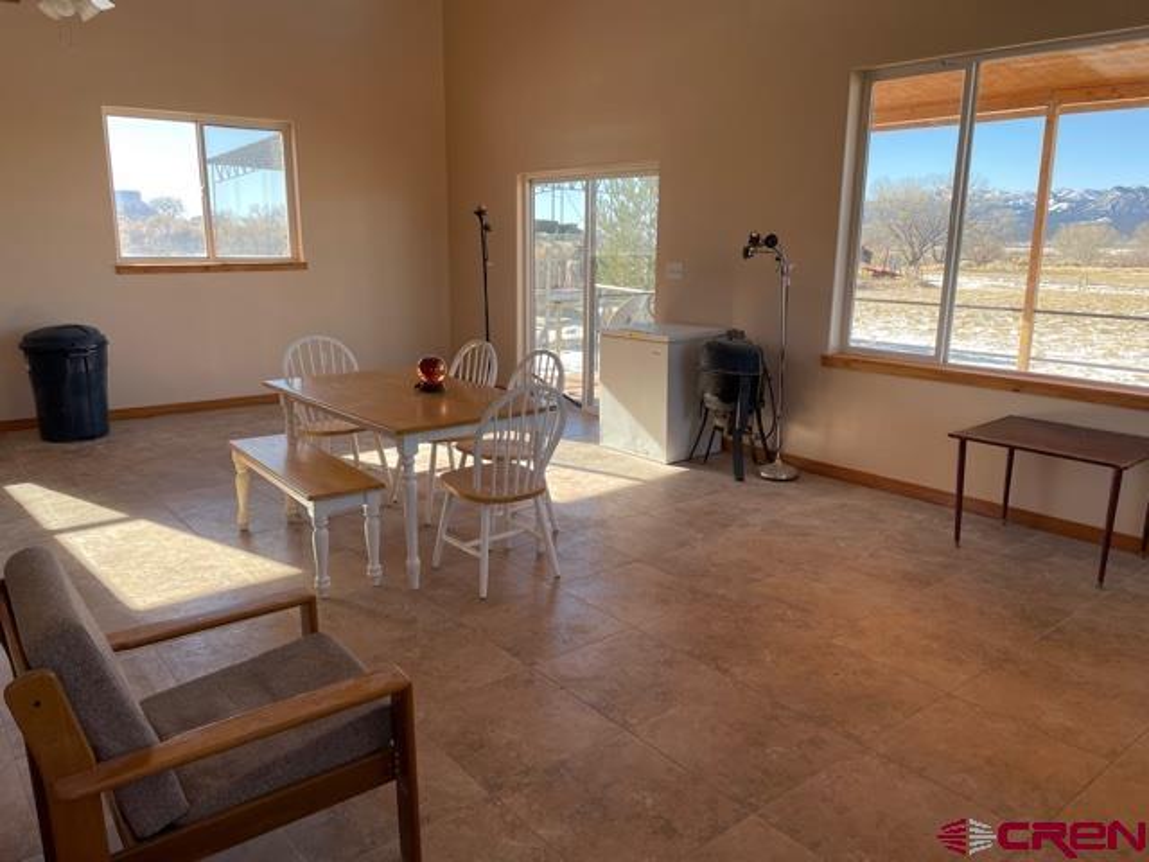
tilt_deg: -13.0
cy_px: 431
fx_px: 863
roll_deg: -0.5
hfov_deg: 67.3
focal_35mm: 26
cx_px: 574
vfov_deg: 53.1
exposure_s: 1/359
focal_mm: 4.2
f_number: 1.6
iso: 32
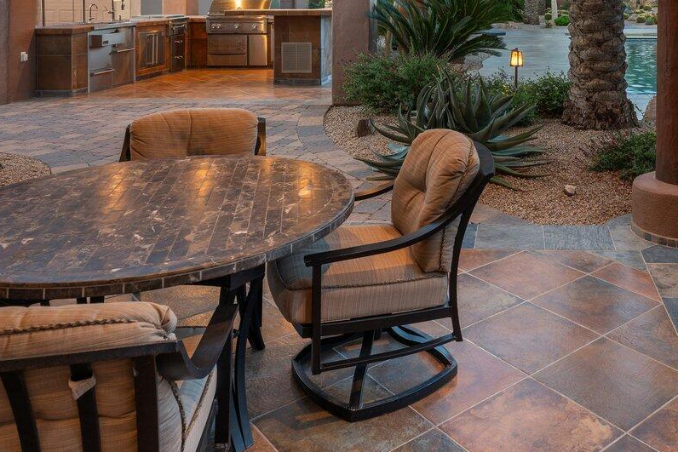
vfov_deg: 33.2
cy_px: -17
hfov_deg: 51.3
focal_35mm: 36
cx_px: 494
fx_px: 678
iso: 160
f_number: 8
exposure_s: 1/5
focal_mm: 14
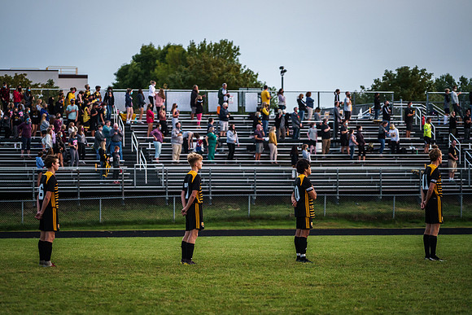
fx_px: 1817
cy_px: 150
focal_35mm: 139
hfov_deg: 14.8
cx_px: 224
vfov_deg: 9.9
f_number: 4
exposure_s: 1/1600
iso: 2000
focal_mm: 132
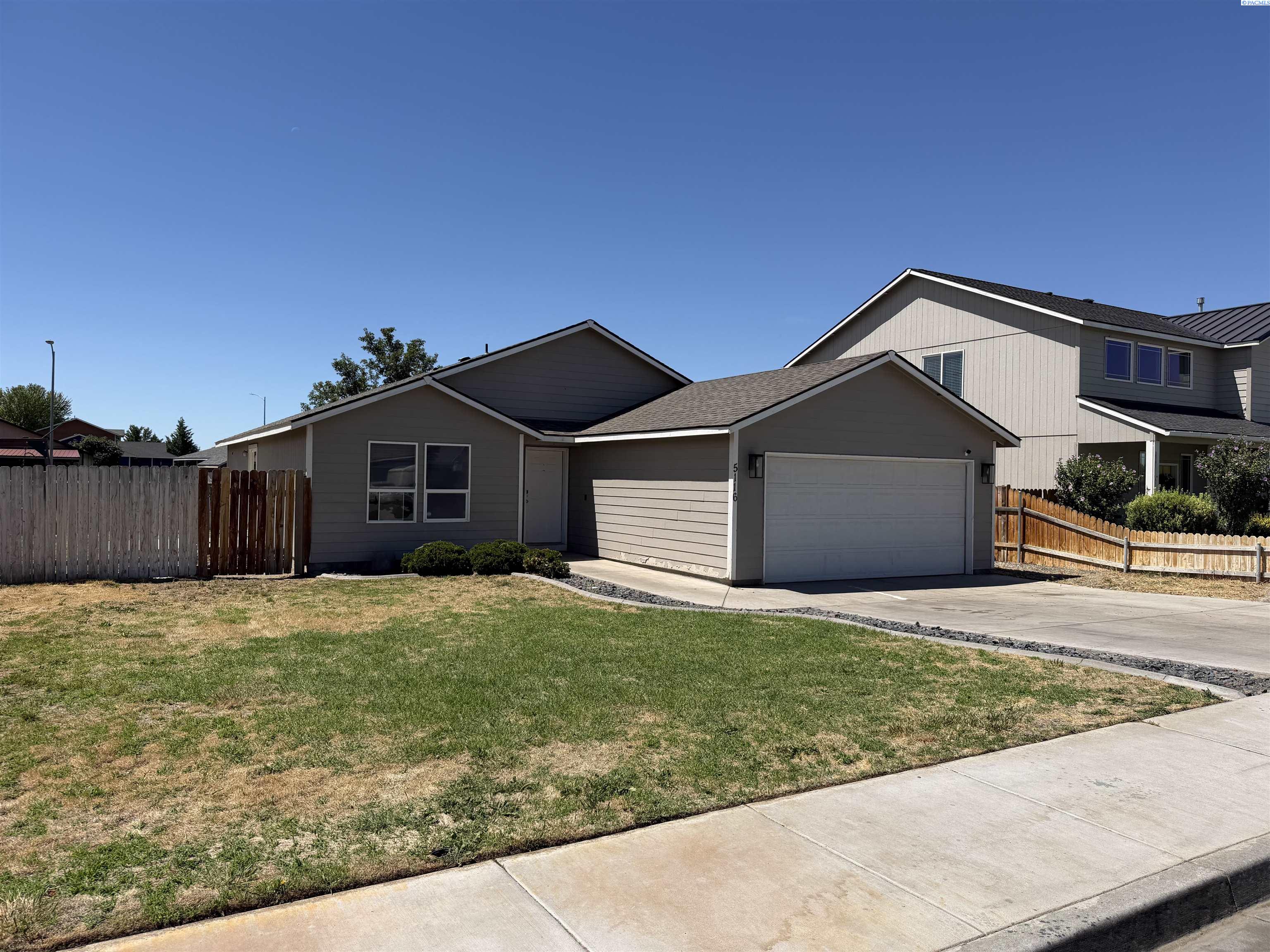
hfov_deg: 71.6
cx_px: 635
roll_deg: -2.3
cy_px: 476
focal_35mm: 24
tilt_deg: +2.8
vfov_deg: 56.8
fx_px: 881
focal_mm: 6.76
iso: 80
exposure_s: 1/6173
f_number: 1.78
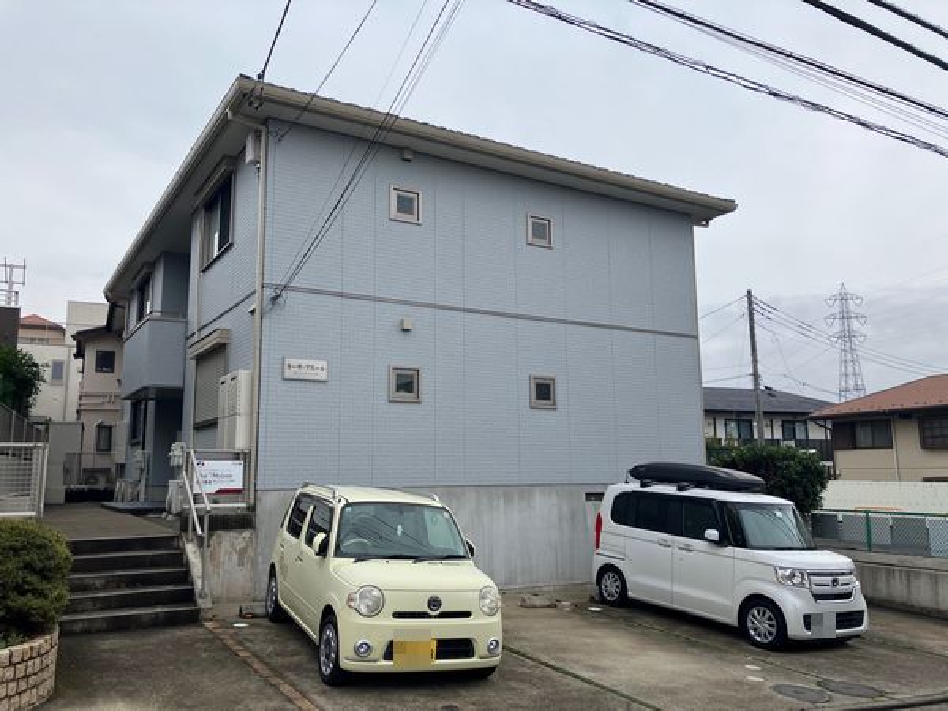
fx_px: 767
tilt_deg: +10.2
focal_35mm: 28
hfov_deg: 63.4
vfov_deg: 49.7
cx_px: 474
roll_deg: +0.4
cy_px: 356
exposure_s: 1/796
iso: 32
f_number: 1.8
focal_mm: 3.99
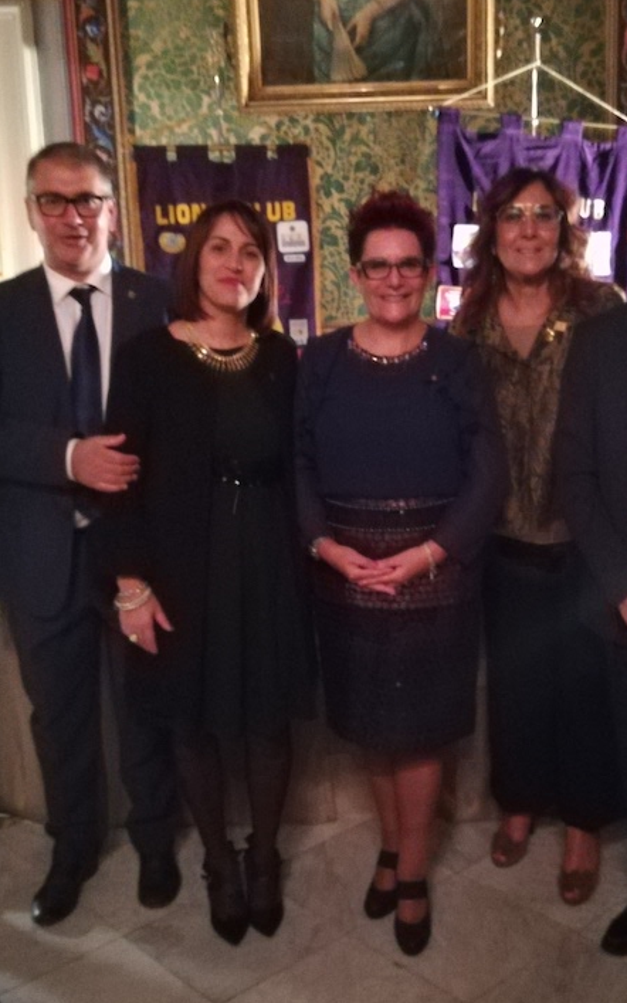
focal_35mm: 39
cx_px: 377
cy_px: 508
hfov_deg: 32.7
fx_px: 1066
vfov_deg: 50.4
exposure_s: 1/14.3
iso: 2000
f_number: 2.2
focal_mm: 3.83
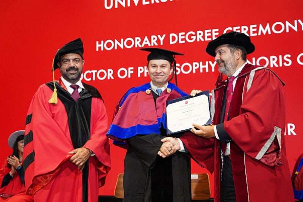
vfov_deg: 29.2
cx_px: 152
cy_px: 101
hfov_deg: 42.7
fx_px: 388
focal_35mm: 46
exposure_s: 1/200
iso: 1250
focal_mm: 46.1
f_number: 3.2
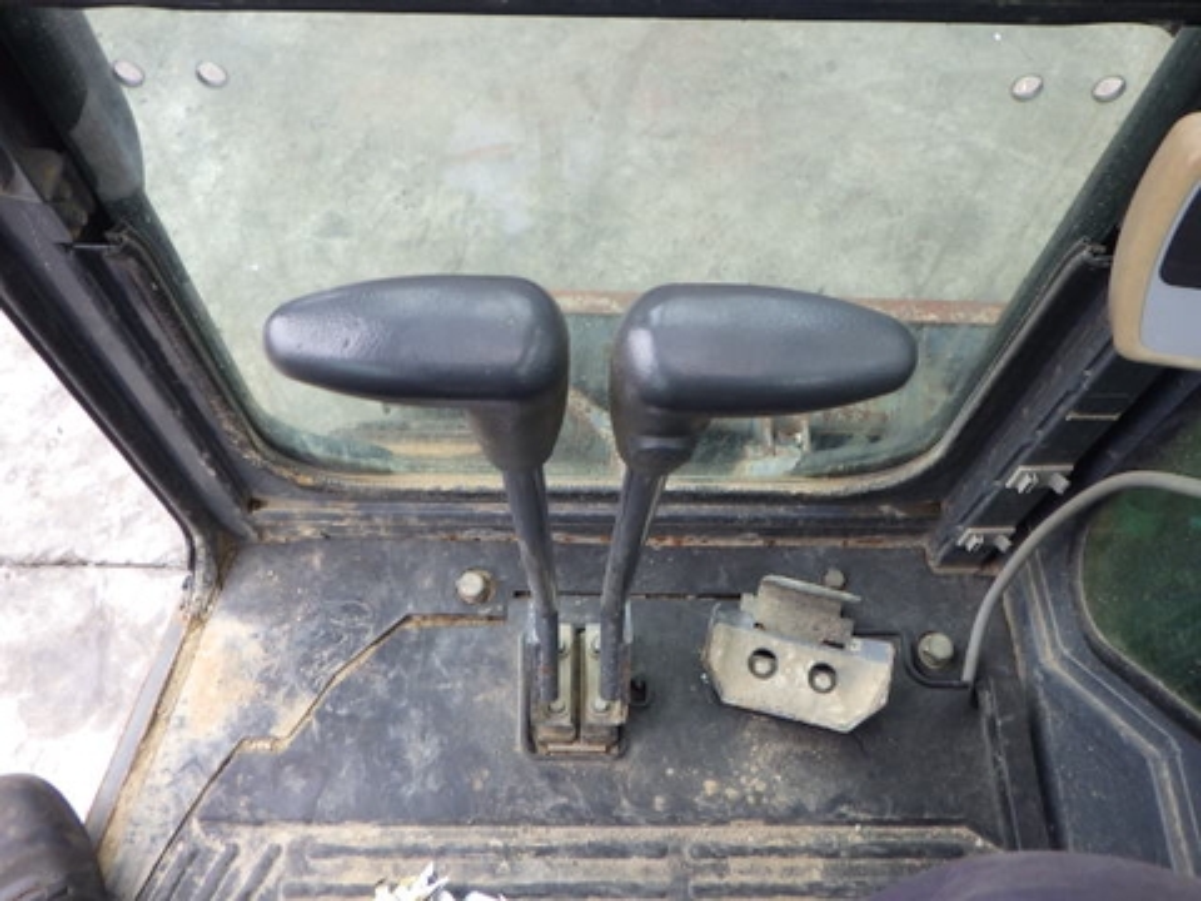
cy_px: 450
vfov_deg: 49.7
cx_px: 600
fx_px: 971
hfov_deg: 63.4
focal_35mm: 28
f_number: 3.5
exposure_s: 1/100
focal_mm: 5
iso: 125
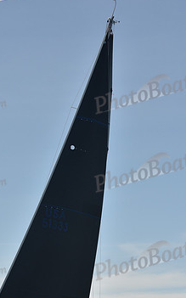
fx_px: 958
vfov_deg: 17.6
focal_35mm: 118
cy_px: 227
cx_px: 51
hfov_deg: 11.1
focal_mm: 70
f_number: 7.1
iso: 250
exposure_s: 1/640
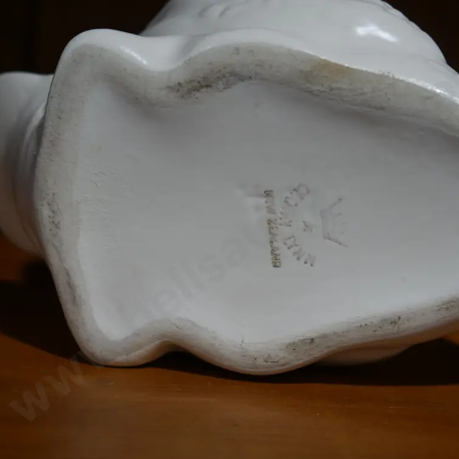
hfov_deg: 23.3
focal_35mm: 74
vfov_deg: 23.4
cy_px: 230
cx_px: 263
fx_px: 1110
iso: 400
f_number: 5.4
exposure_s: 1/80
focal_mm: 31
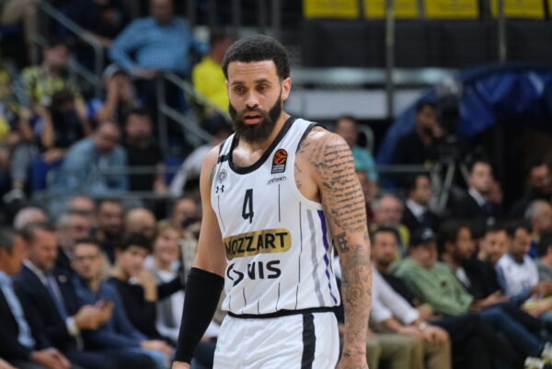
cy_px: 184
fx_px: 3222
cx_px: 276
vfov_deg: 6.6
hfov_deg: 9.8
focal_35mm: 210
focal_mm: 140
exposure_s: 1/500
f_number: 3.2
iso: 2500
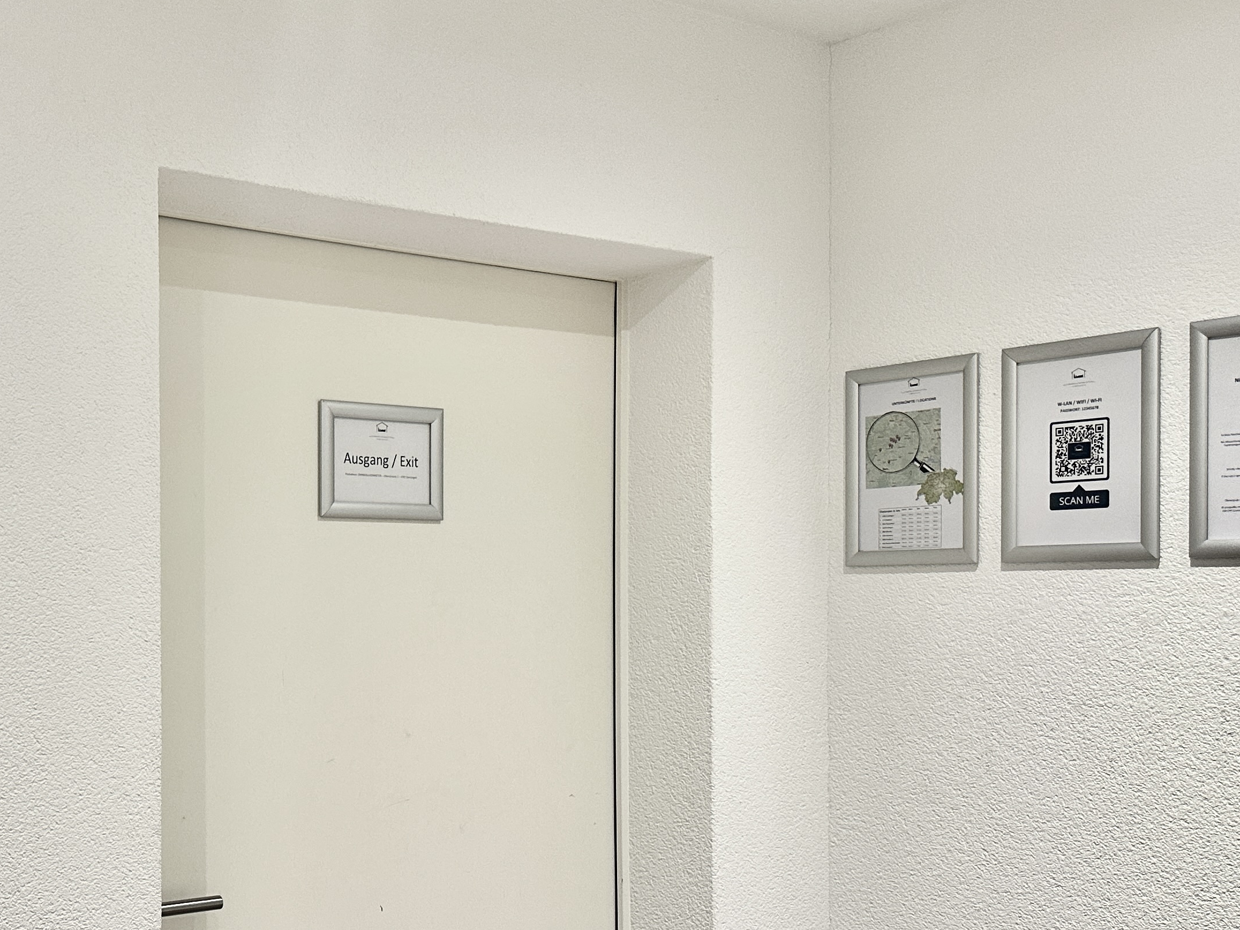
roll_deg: +0.1
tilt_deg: -0.7
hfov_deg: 40.5
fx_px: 1612
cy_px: 598
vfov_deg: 32.0
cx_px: 261
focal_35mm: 45
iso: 160
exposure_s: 1/50
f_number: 1.78
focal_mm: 6.86
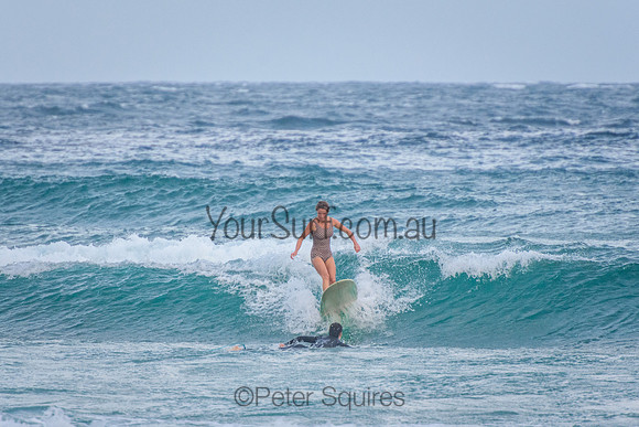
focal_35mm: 615
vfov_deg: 2.2
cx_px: 320
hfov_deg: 3.4
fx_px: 10914
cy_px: 214
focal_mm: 400
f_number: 5.6
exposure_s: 1/1600
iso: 1000
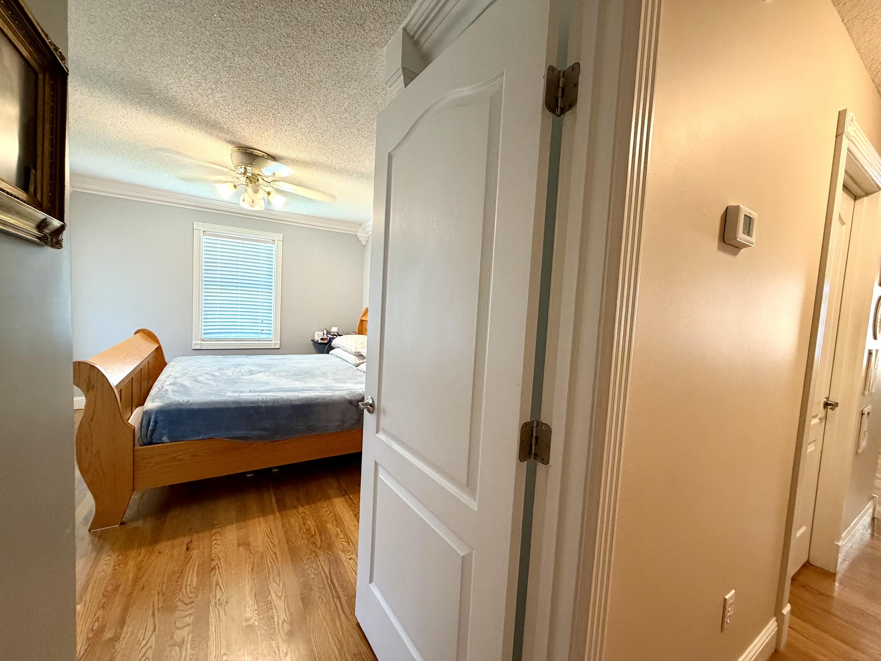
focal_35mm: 14
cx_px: 440
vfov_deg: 85.7
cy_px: 330
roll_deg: -2.9
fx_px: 356
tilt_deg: -3.8
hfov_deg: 102.1
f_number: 2.2
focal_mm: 2.22
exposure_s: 1/60
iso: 400
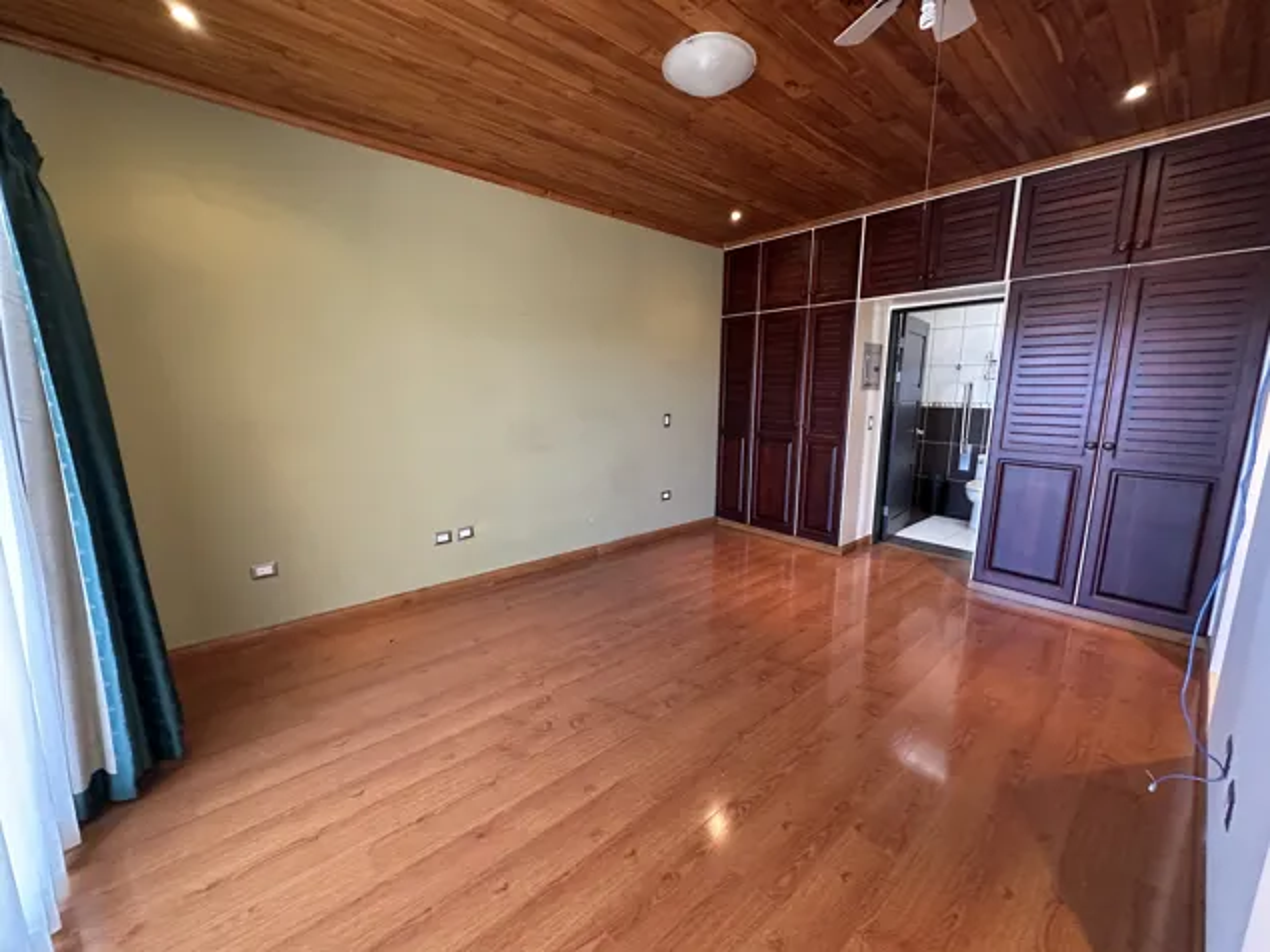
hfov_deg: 102.1
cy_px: 476
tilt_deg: -8.2
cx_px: 635
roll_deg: +0.1
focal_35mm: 14
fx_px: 514
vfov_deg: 85.7
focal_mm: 2.22
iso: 500
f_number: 2.2
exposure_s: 1/60
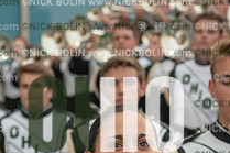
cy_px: 129
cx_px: 106
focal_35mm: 139
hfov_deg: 14.8
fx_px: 887
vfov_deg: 9.8
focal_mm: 50
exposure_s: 1/800
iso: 800
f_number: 3.2
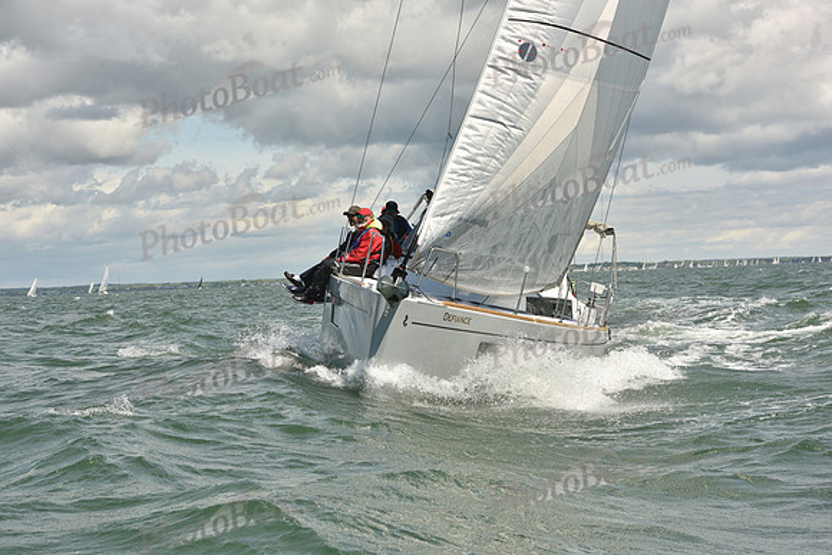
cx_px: 416
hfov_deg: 24.8
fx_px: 1895
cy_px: 278
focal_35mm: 82
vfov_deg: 16.7
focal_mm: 82
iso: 320
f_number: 11
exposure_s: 1/800
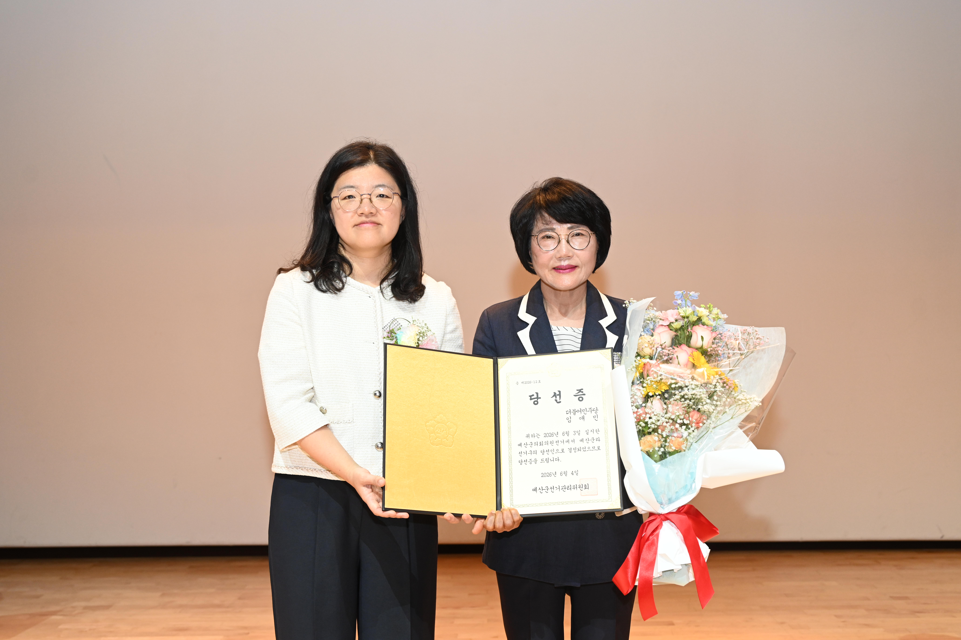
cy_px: 320
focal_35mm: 41
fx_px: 1094
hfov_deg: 47.4
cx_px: 480
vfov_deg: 32.6
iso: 1000
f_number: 4
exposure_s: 1/200
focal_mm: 41
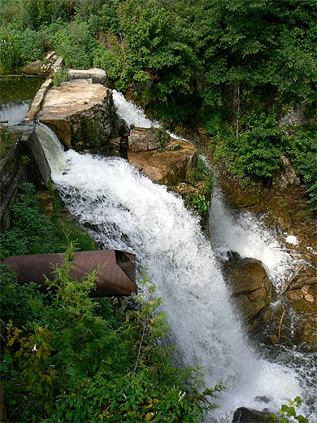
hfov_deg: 39.7
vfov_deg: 51.4
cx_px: 158
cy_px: 212
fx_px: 440
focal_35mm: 36
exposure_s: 1/250
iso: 80
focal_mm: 6
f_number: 5.6
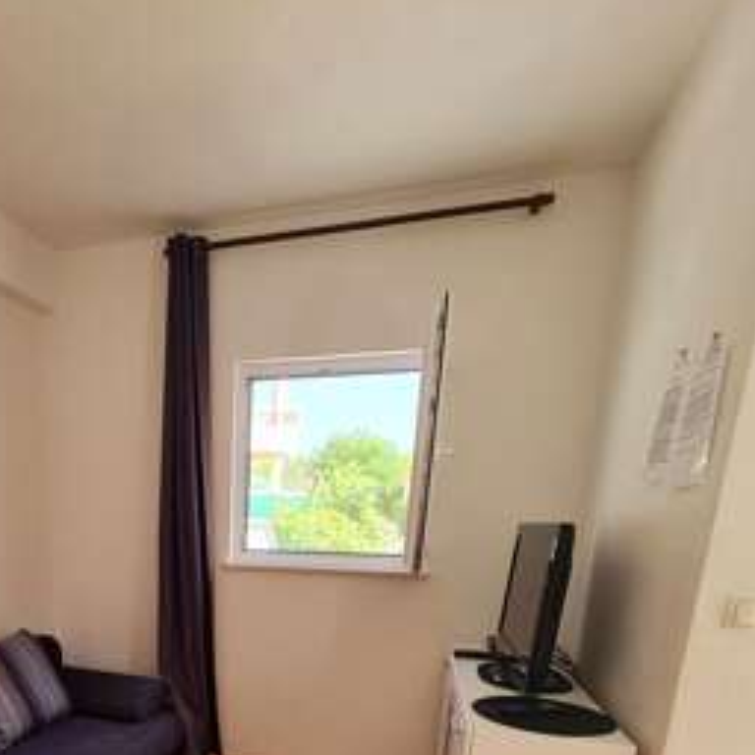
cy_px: 675
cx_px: 195
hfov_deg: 63.6
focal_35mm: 23
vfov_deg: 57.9
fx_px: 568
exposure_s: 1/130
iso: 64
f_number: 2.2
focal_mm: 2.2
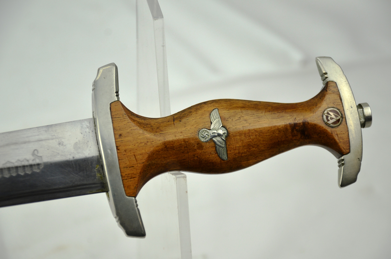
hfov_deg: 17.1
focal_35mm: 120
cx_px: 196
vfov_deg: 11.4
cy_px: 130
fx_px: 1301
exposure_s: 1/250
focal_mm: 80
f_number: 5.6
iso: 450
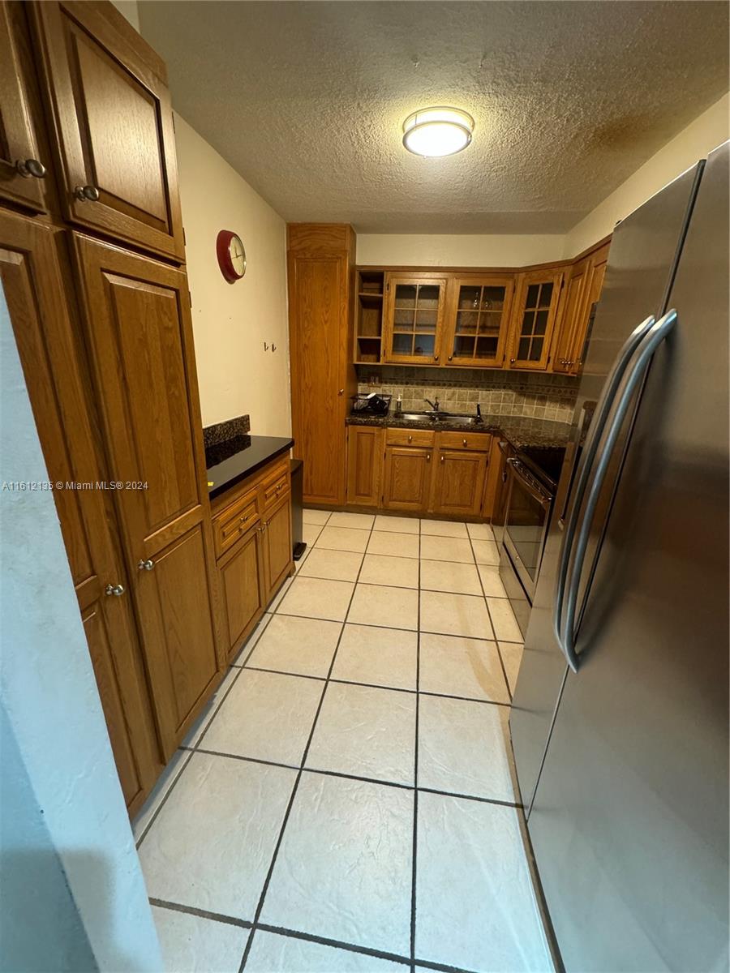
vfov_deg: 102.1
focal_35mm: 14
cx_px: 365
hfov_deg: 85.7
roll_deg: -2.2
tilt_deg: -19.0
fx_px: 394
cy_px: 486
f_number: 2.2
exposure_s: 1/60
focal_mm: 2.22
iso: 400
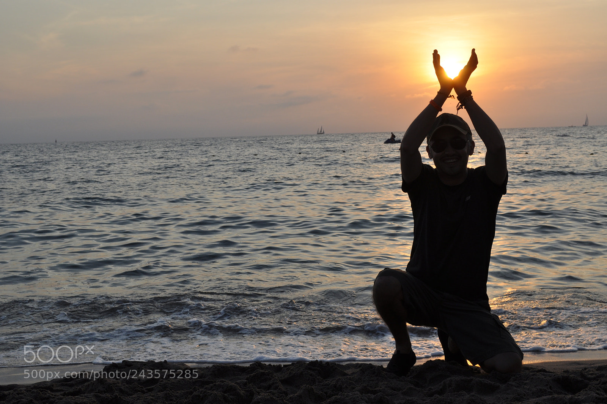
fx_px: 909
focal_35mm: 54
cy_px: 202
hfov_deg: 36.9
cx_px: 304
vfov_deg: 25.0
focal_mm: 36
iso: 200
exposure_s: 1/320
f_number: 9
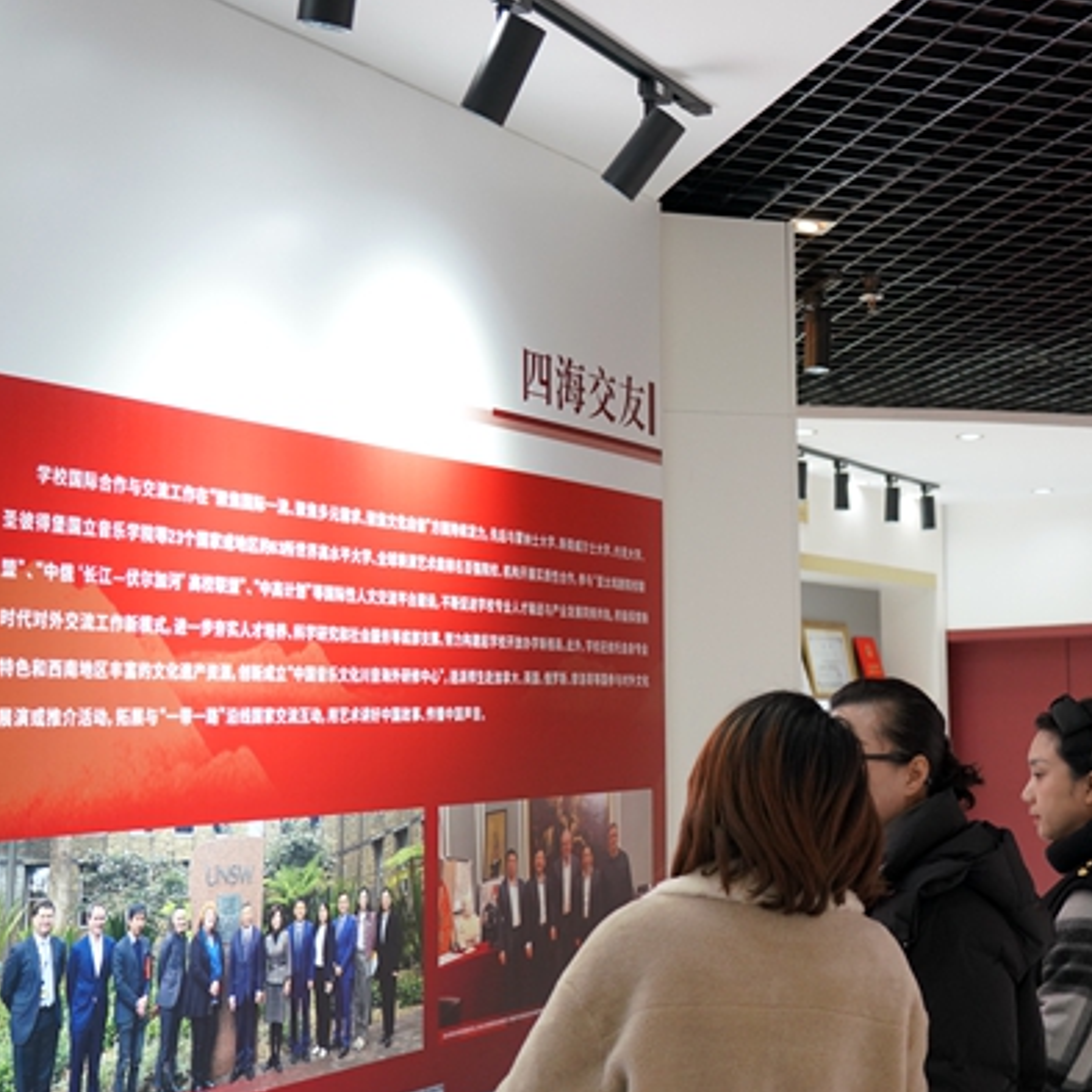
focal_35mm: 57
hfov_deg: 29.1
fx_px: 2034
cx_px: 931
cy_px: 468
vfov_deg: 30.0
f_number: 4
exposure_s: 1/160
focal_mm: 33
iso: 1600
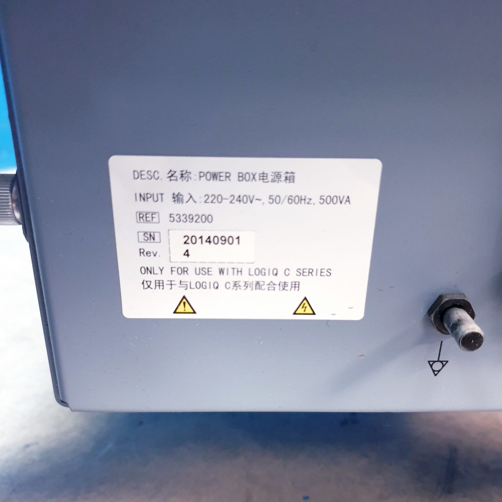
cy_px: 291
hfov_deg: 52.5
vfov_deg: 52.3
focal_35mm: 31
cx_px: 250
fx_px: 509
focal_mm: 4.3
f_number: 1.5
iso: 320
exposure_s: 1/25
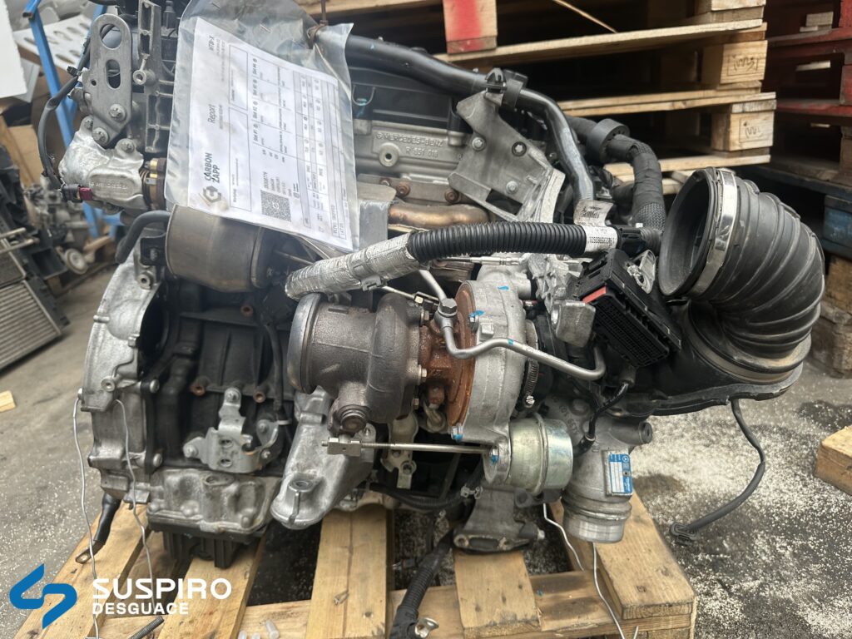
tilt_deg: -19.2
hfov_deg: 71.6
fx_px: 591
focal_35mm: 24
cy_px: 320
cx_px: 426
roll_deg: +5.6
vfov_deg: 56.8
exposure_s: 1/168
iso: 80
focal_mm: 6.86
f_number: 1.78
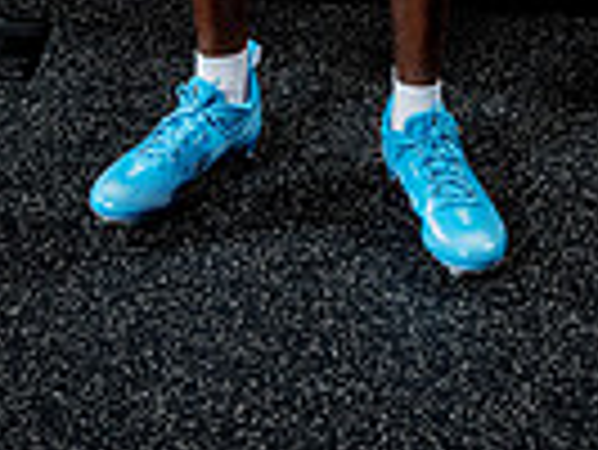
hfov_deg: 16.4
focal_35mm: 120
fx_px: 2075
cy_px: -518
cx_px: 324
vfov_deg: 11.0
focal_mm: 37
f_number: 9
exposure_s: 1/250
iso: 640
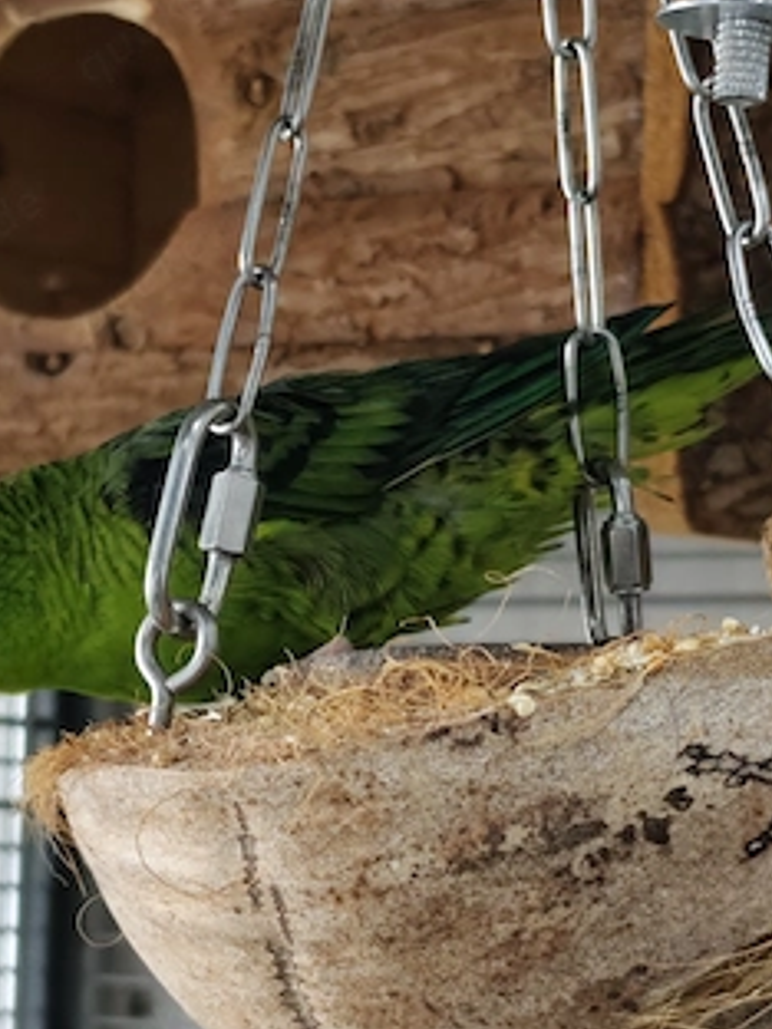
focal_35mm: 109
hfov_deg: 13.6
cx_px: 294
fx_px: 3241
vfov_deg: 18.0
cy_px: 564
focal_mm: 6.19
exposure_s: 1/25
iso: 1600
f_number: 1.65
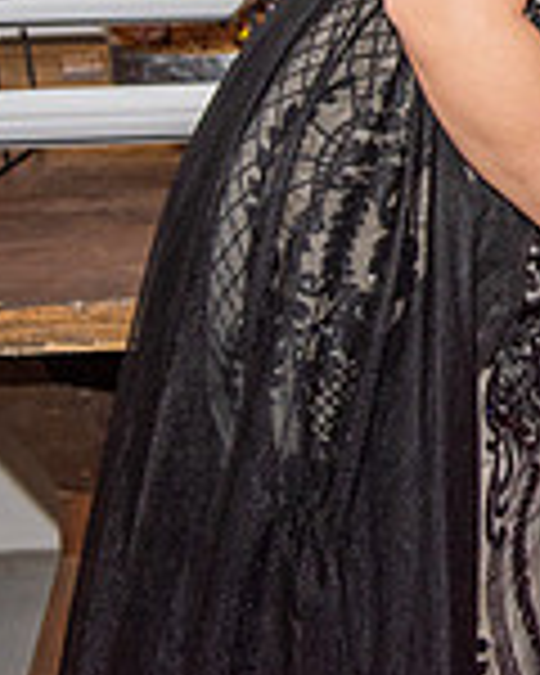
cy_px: -164
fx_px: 2537
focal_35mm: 127
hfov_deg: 11.2
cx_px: 1017
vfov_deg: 14.6
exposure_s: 1/100
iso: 800
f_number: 4
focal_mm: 35
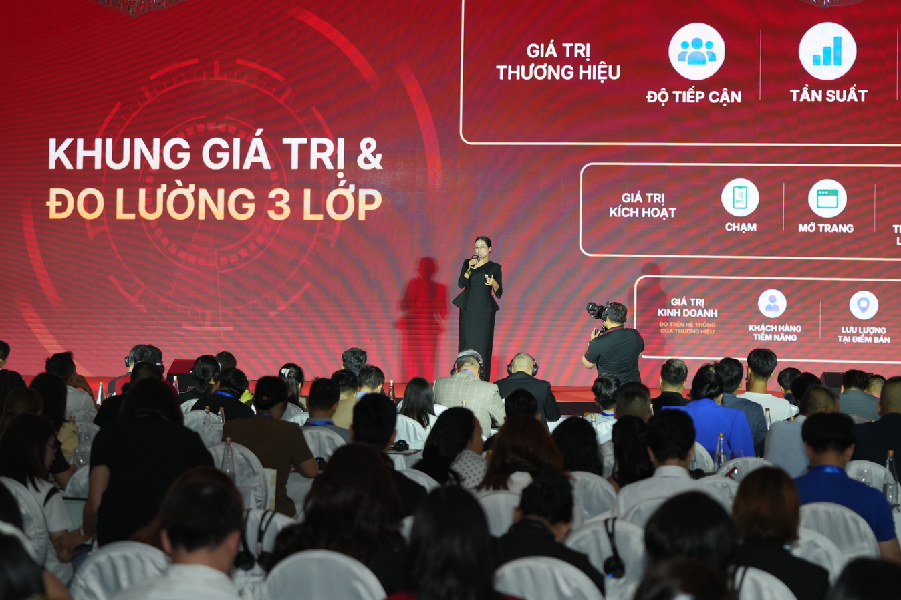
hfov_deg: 22.3
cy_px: 222
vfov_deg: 15.0
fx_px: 2277
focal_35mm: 91
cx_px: 571
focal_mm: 70
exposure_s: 1/250
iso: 1000
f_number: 3.2
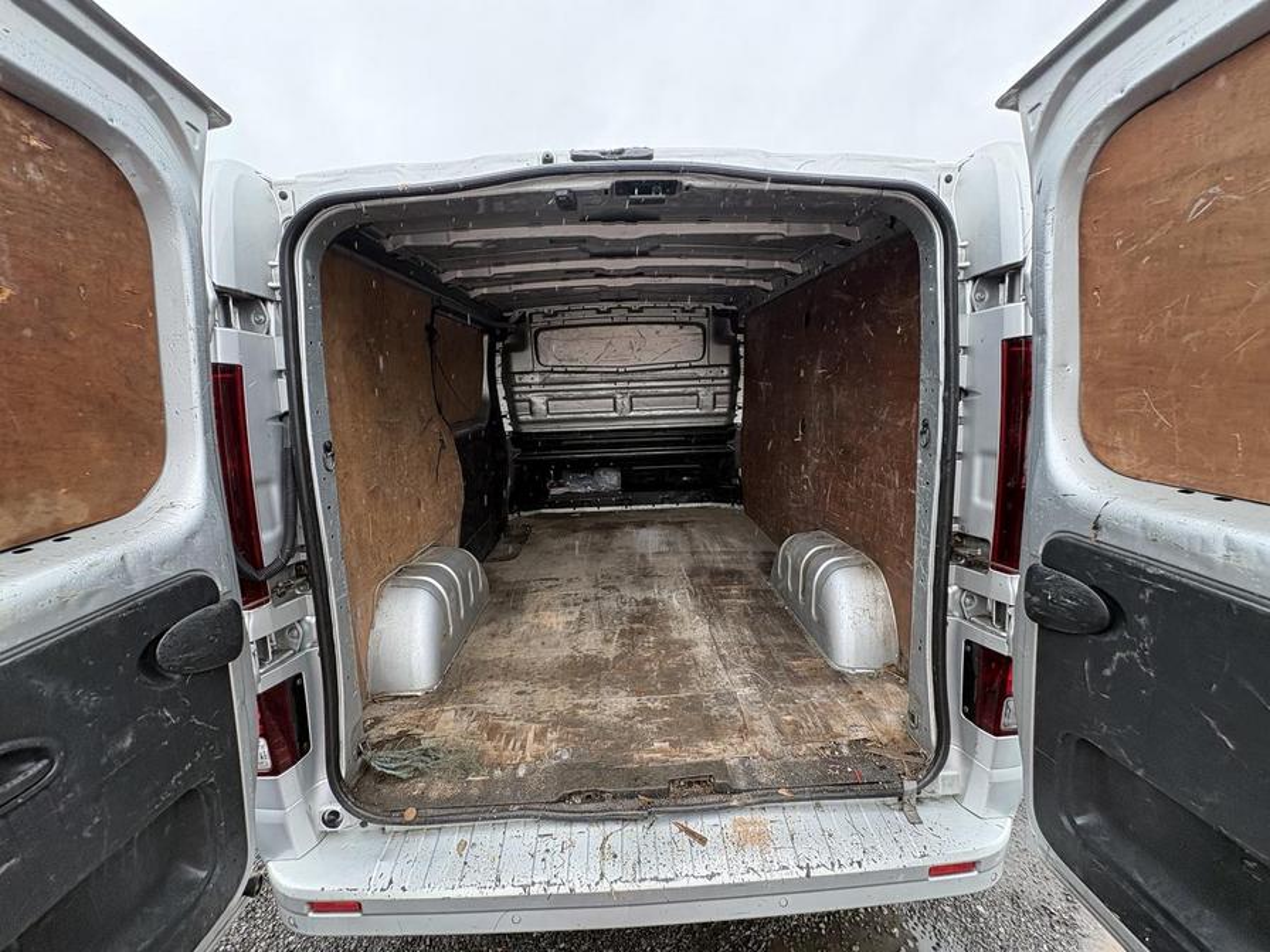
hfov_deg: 102.1
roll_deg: -1.4
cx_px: 635
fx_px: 514
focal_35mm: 14
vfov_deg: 85.7
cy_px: 476
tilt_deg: -14.2
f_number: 2.2
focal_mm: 2.22
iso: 100
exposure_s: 1/136
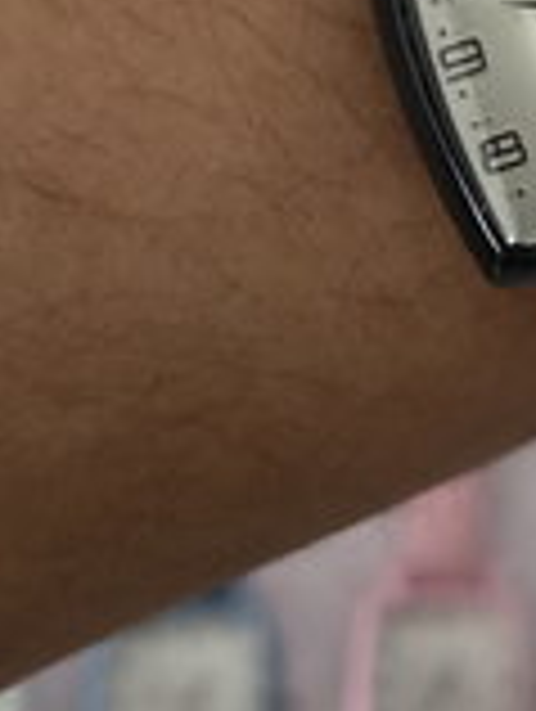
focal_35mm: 81
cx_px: 680
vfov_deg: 22.5
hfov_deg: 17.2
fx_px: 1668
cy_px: -97
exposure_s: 1/100
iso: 310
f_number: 1.8
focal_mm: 5.56
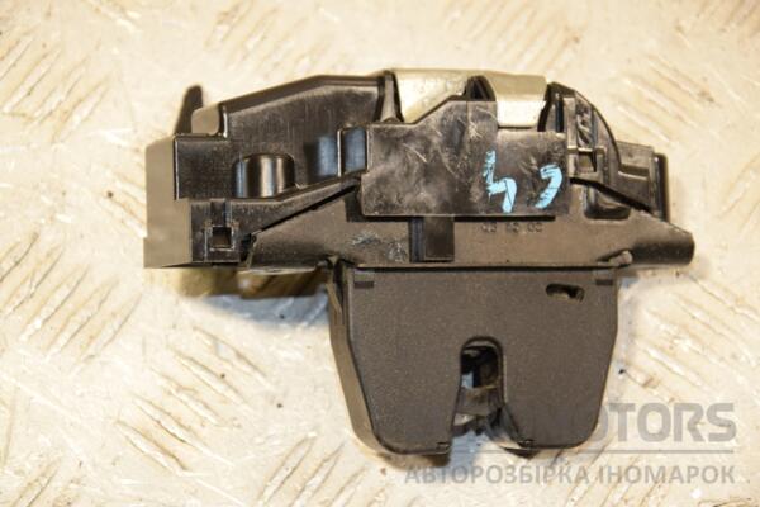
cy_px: 254
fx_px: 2533
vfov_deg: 11.4
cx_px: 380
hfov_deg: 17.1
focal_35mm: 120
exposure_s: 1/200
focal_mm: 80
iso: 800
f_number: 6.3
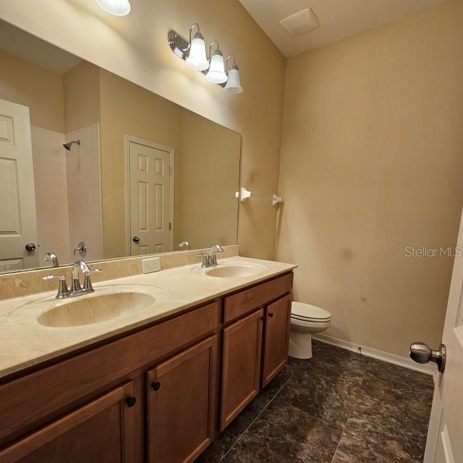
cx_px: 222
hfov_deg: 87.4
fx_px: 242
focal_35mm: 16
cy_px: 251
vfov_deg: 87.2
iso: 100
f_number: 2.2
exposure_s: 1/60
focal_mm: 2.2
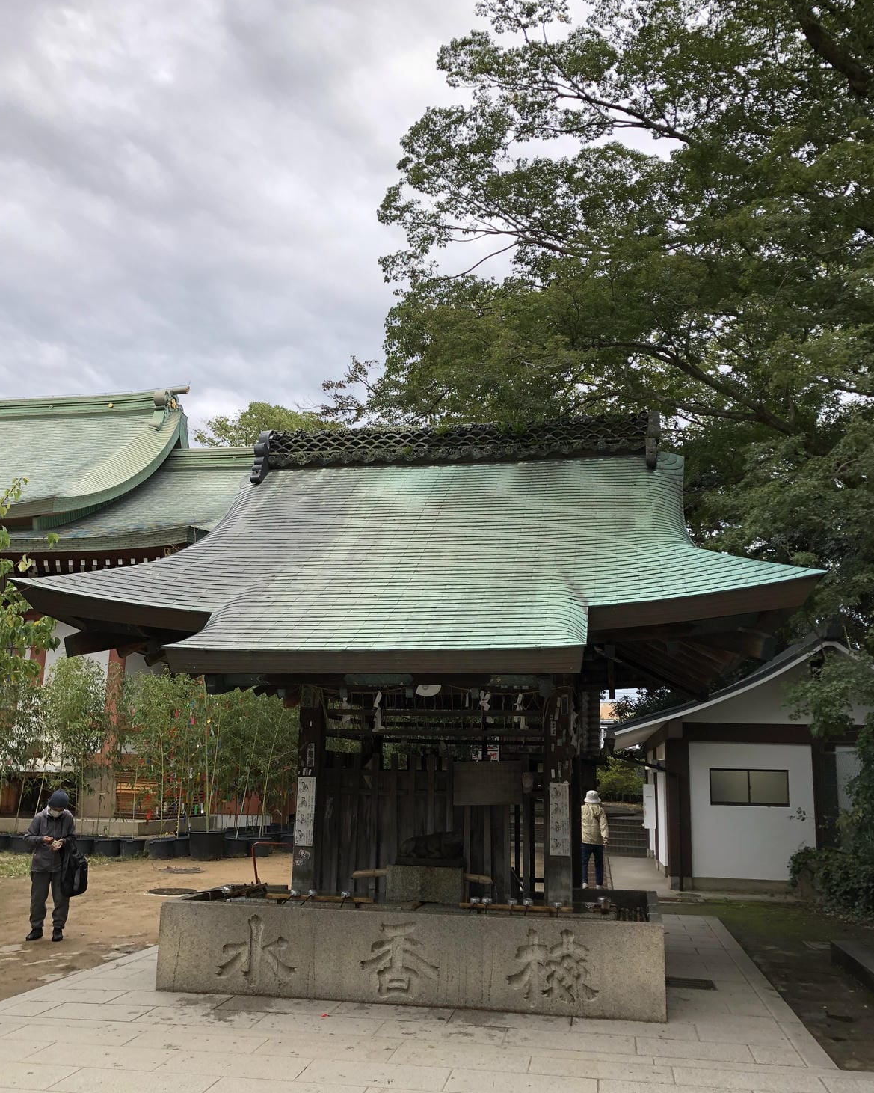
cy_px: 579
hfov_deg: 47.1
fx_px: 1002
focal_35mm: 31
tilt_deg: +9.7
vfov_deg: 57.1
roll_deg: -4.3
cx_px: 431
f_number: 1.8
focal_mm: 3.99
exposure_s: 1/783
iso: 20
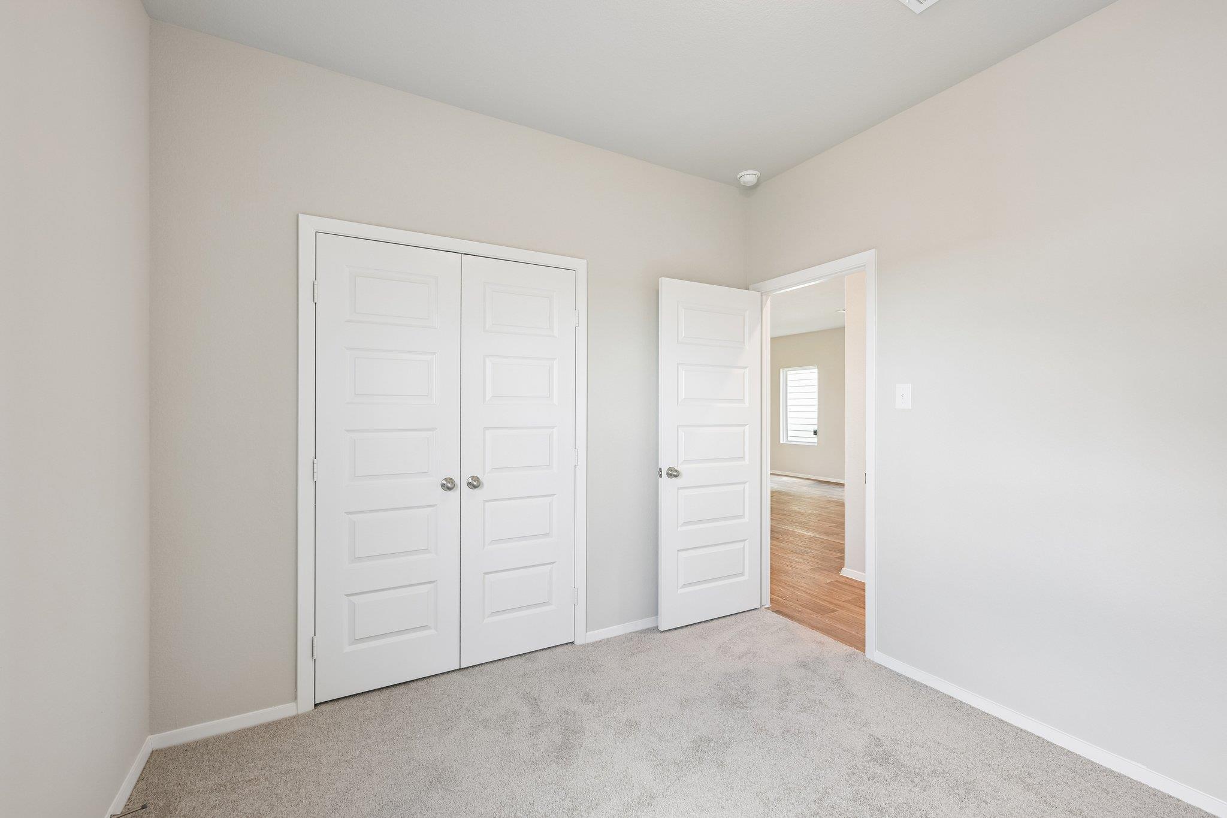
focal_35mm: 15
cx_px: 614
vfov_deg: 77.3
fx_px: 511
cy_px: 409
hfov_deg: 100.4
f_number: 6.7
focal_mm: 15
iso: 220
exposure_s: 1/15
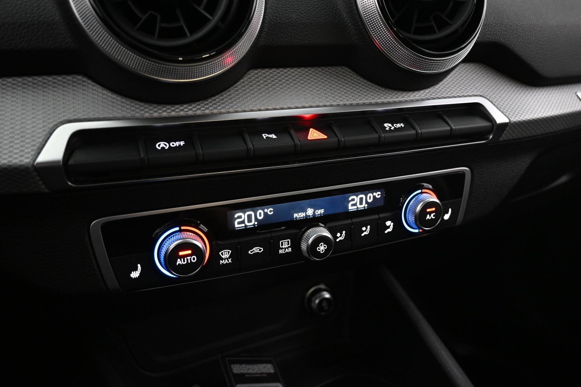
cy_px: 194
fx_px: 472
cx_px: 290
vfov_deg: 44.6
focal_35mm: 29
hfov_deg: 63.2
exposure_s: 1/15
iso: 1600
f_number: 3.8
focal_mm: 19.5
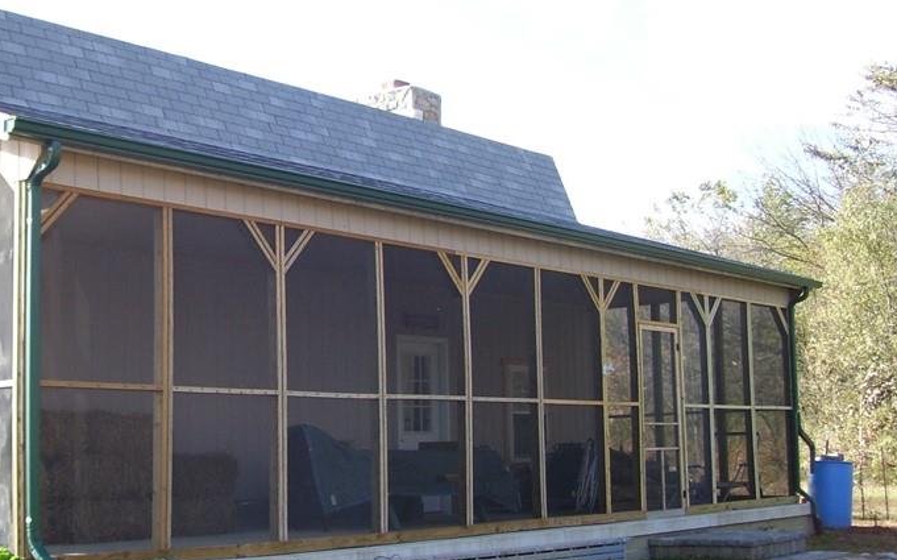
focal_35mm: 59
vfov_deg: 22.0
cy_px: 293
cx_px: 290
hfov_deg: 34.2
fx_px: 1442
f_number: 2.7
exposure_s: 1/350
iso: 80
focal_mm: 6
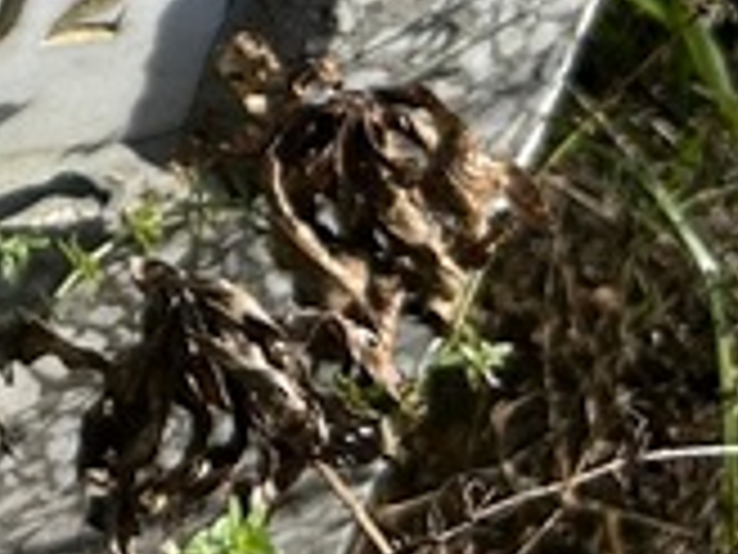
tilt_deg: -40.3
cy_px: -405
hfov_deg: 13.8
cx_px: -585
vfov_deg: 11.0
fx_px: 2708
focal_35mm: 127
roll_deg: -1.7
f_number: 1.5
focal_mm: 5.7
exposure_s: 1/4831
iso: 50
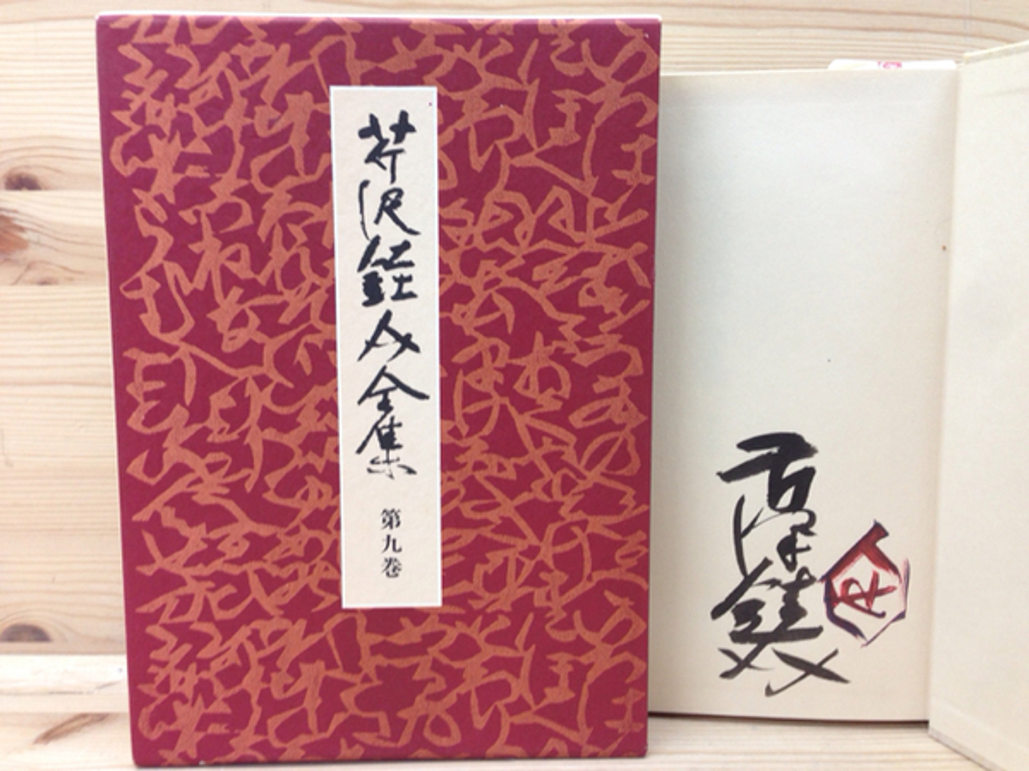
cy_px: 386
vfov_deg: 42.9
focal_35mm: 33
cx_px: 514
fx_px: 981
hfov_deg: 55.4
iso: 64
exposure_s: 1/20
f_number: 2.4
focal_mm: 4.12
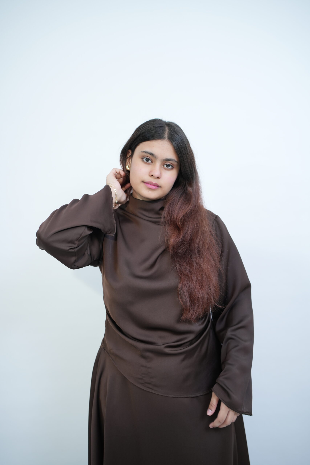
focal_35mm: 35
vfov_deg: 54.4
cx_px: 155
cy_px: 232
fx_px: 452
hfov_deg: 37.9
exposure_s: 1/200
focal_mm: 35
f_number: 2.5
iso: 400
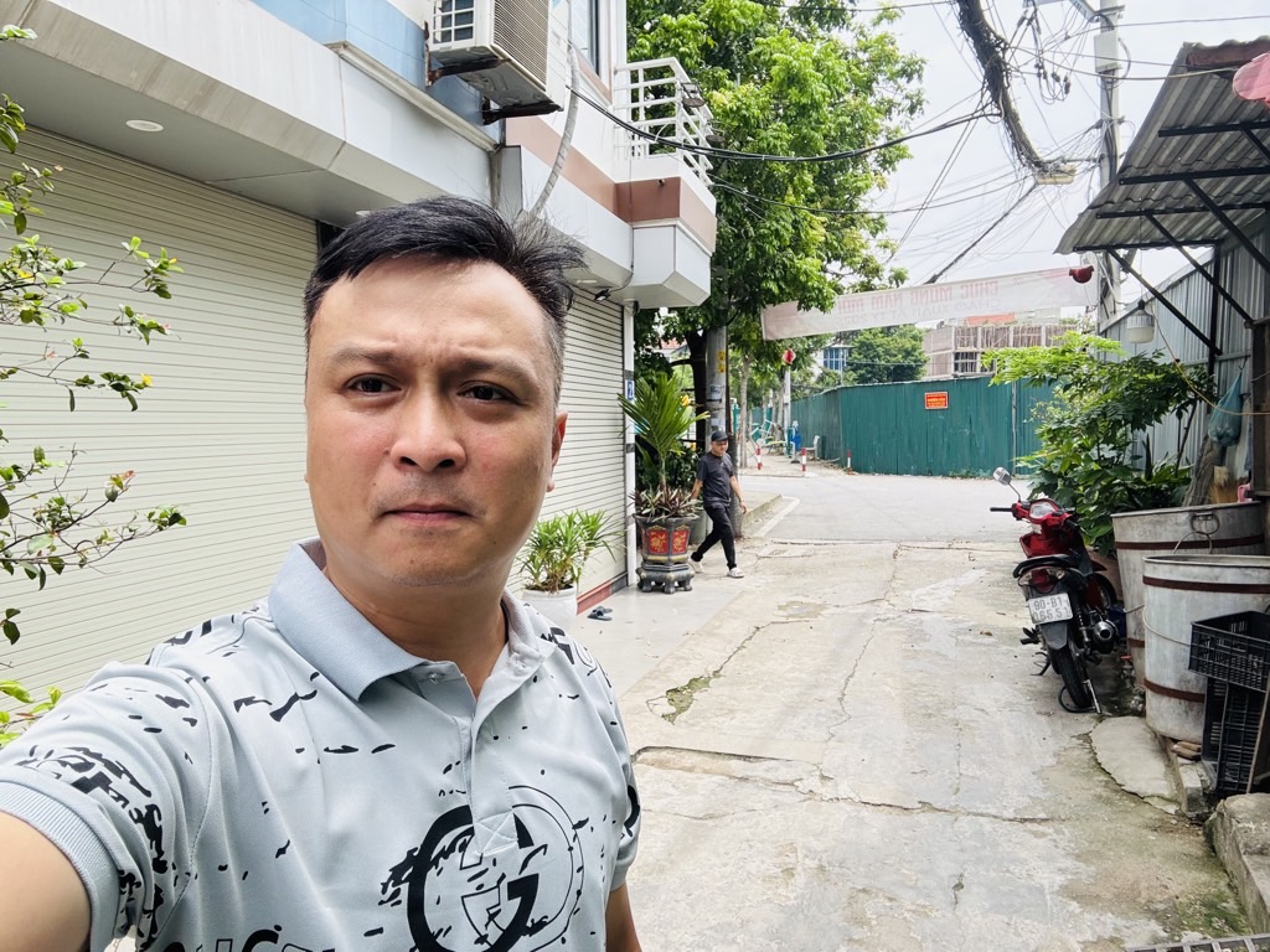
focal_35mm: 23
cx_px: 635
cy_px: 476
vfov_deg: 58.9
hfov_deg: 73.9
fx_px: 844
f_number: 1.9
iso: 25
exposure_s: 1/351
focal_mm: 2.69
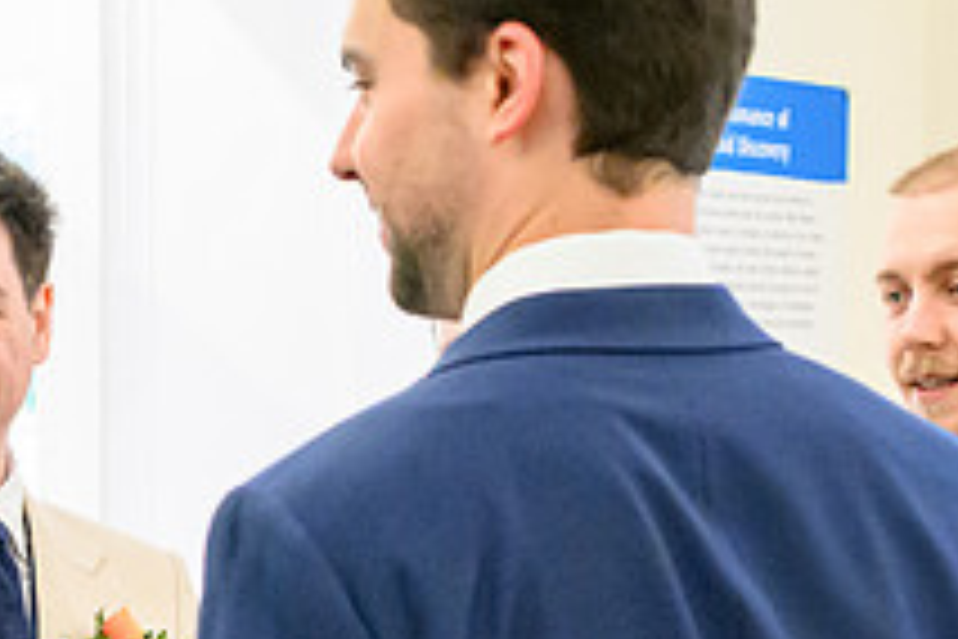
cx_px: 103
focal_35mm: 117
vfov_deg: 11.6
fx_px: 3113
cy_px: 562
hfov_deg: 17.3
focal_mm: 29
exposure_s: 1/800
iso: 9000
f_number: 3.2
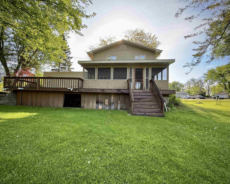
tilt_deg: +2.5
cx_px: 108
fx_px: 102
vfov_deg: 84.0
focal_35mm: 15
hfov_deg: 96.7
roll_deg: -1.7
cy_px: 95
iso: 50
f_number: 2.2
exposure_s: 1/145
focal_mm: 2.22
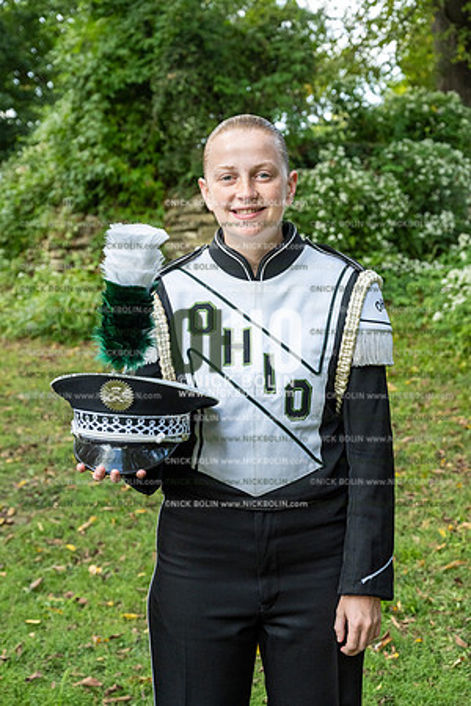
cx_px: 236
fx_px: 1040
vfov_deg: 37.5
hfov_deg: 25.5
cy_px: 353
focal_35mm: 53
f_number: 5.6
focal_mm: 53
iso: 1000
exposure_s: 1/640
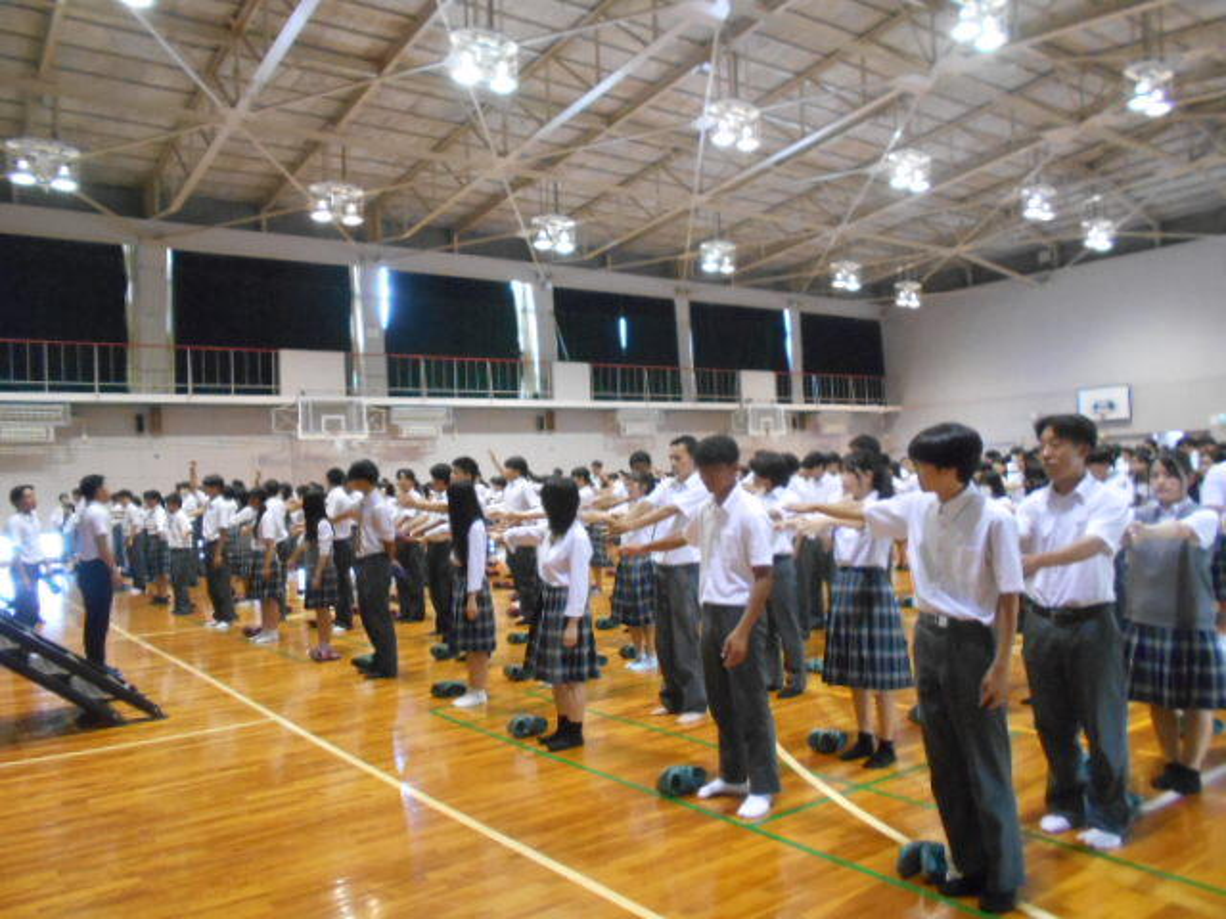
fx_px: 921
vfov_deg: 53.1
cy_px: 460
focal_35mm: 26
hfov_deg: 67.3
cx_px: 613
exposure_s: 1/25
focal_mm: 4.6
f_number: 3.2
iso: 800
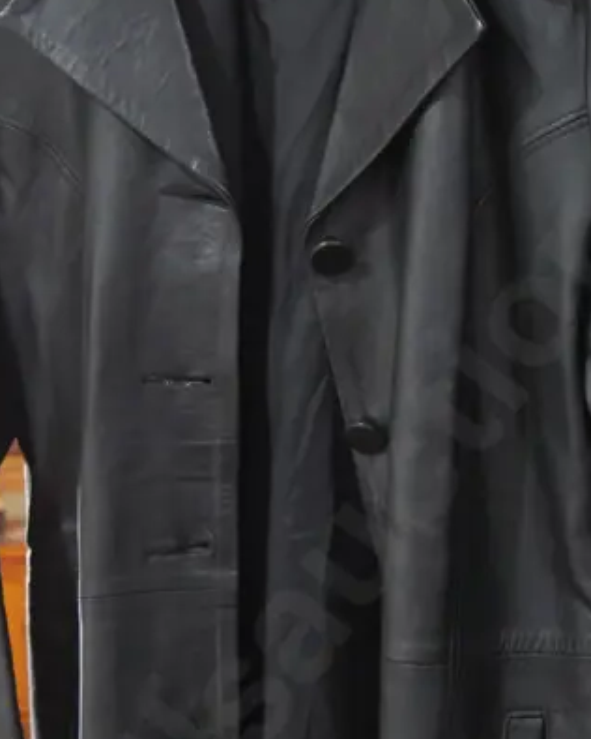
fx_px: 1771
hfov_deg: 18.9
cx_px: 365
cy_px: 543
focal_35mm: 81
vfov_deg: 23.4
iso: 1600
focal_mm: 16
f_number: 3.6
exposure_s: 1/60
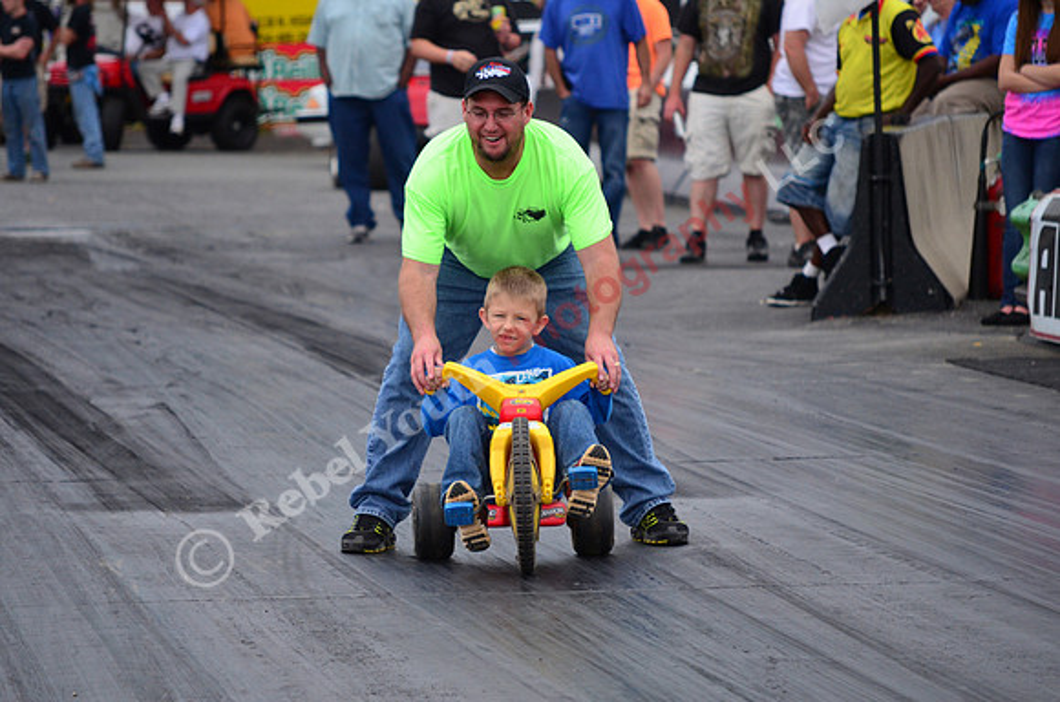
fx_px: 7712
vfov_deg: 5.2
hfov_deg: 7.9
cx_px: 530
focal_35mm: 262
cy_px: 351
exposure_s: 1/2000
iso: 1000
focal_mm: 175
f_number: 5.6
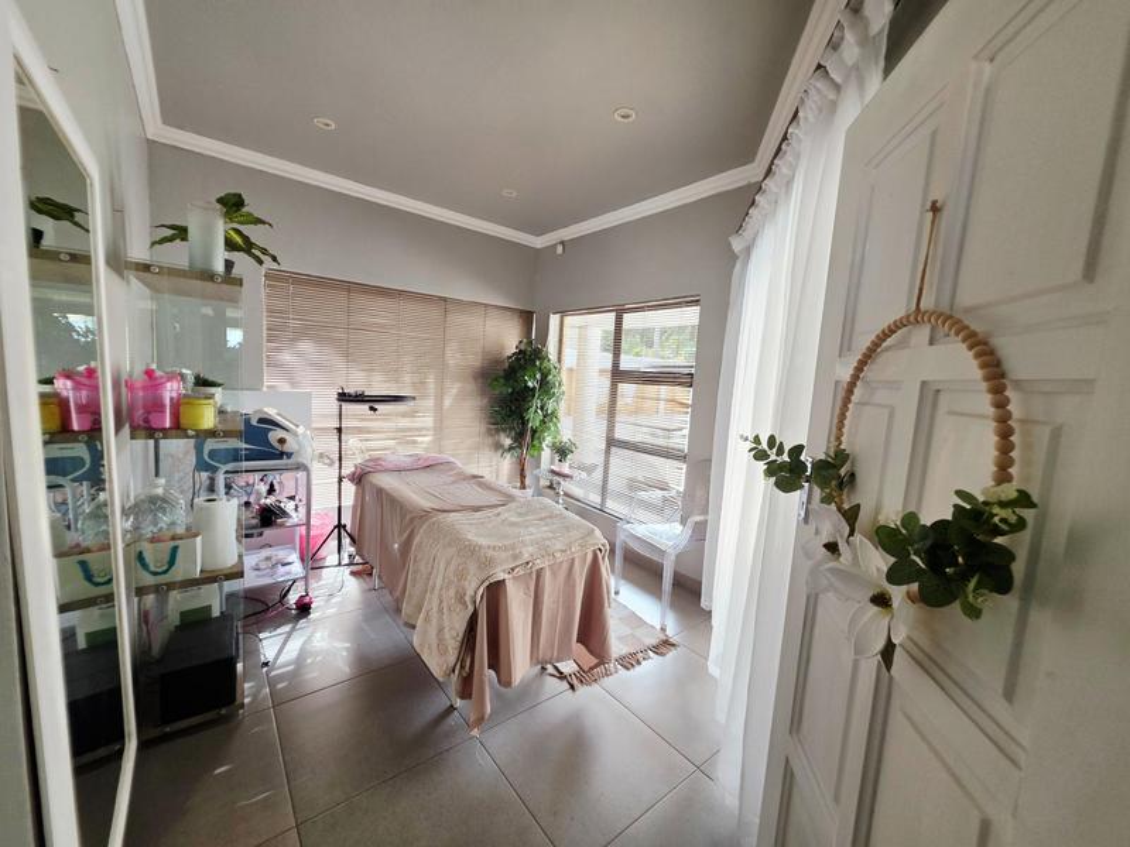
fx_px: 424
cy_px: 424
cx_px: 565
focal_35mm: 13
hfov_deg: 106.2
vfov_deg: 89.9
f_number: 1.9
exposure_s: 1/101
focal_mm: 2.2
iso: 100
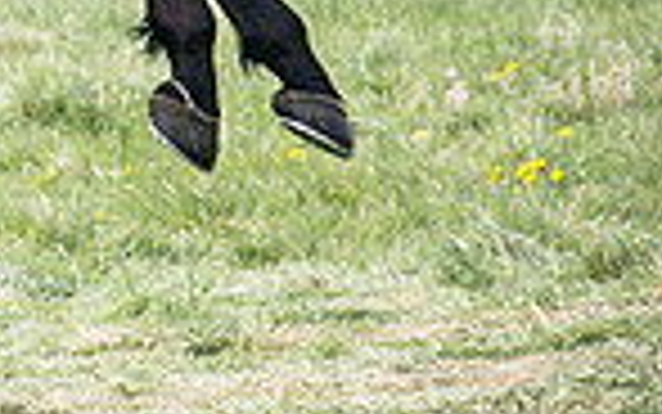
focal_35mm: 597
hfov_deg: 3.5
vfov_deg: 2.2
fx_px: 10775
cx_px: -157
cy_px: -498
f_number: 5
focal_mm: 70
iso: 400
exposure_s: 1/4000
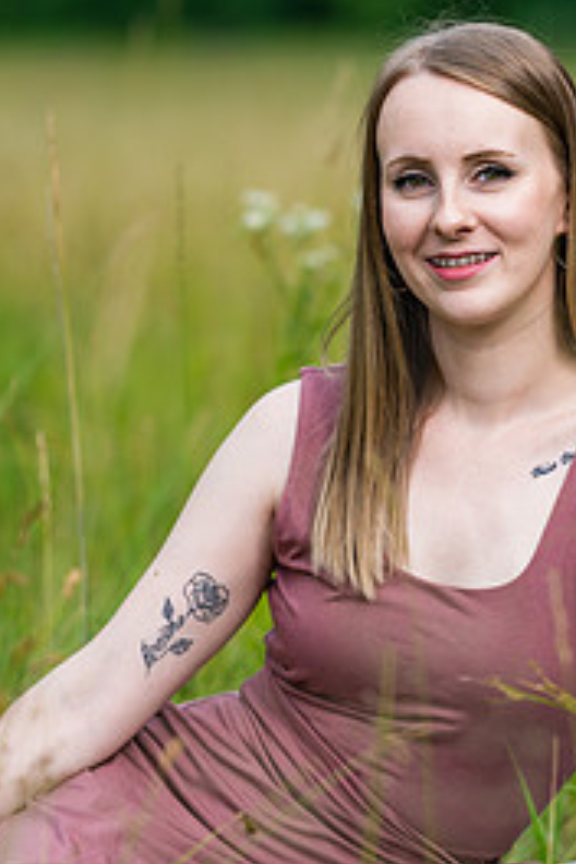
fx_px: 4824
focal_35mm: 201
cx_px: 520
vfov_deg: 10.2
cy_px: 360
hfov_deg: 6.8
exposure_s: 1/250
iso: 50
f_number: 1.8
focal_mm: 85
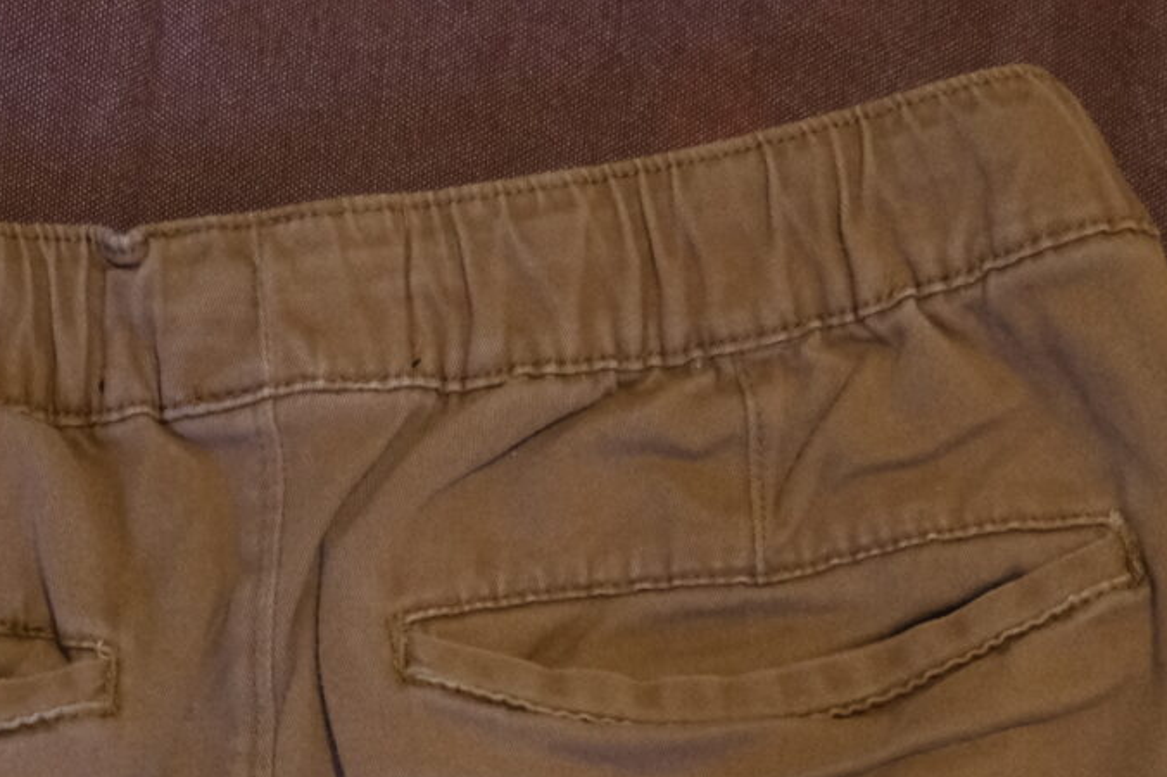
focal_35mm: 100
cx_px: 173
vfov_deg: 13.3
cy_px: 966
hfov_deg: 20.1
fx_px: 3240
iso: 2500
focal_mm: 22.3
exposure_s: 1/60
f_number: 3.2
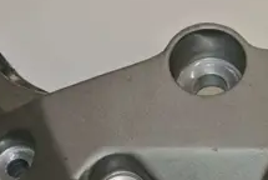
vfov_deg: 12.3
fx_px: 820
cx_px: 226
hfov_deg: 18.3
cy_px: 186
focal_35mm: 110
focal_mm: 16.3
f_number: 4.2
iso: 200
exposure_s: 1/60
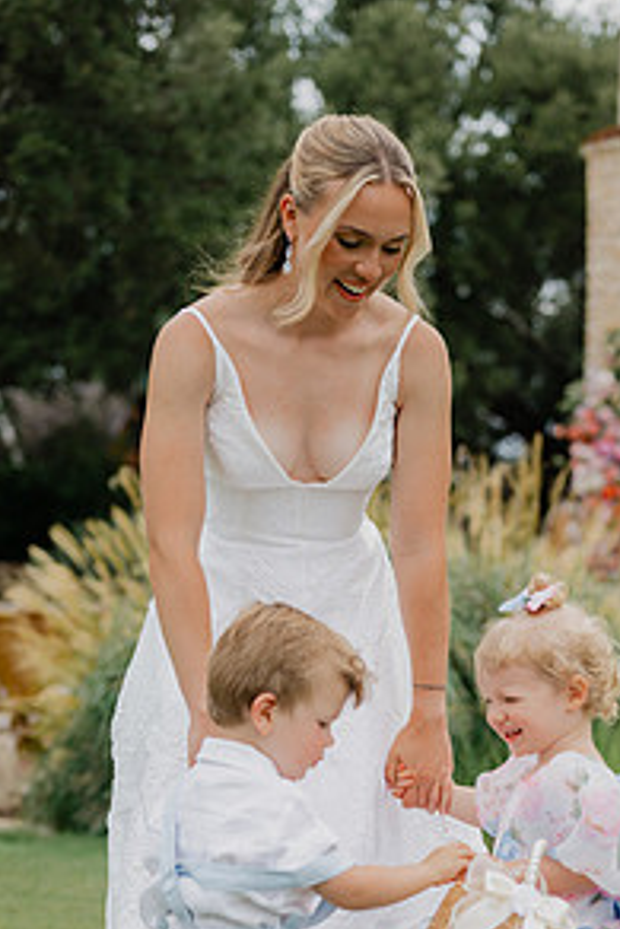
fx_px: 1987
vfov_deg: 26.1
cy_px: 662
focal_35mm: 77
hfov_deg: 17.7
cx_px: 423
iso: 64
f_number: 2.5
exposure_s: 1/1250
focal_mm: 50
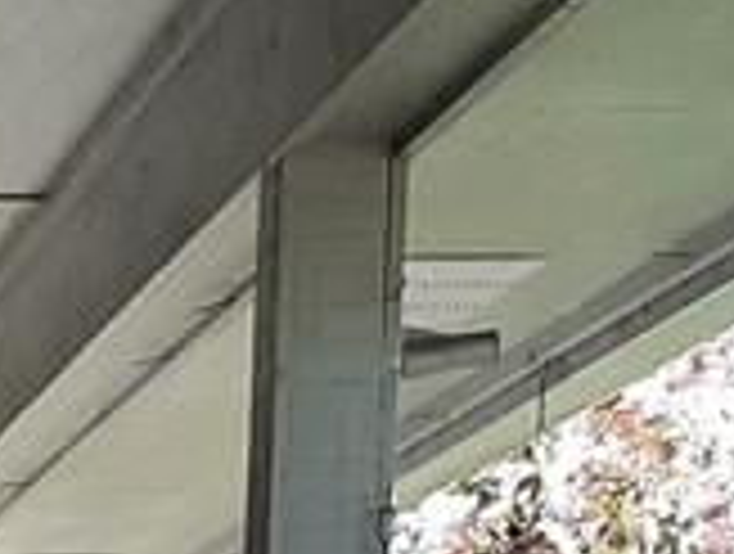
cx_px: -680
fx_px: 3464
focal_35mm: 163
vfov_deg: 7.9
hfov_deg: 11.1
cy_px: 1635
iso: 40
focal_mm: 3.93
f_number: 1.7
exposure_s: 1/120
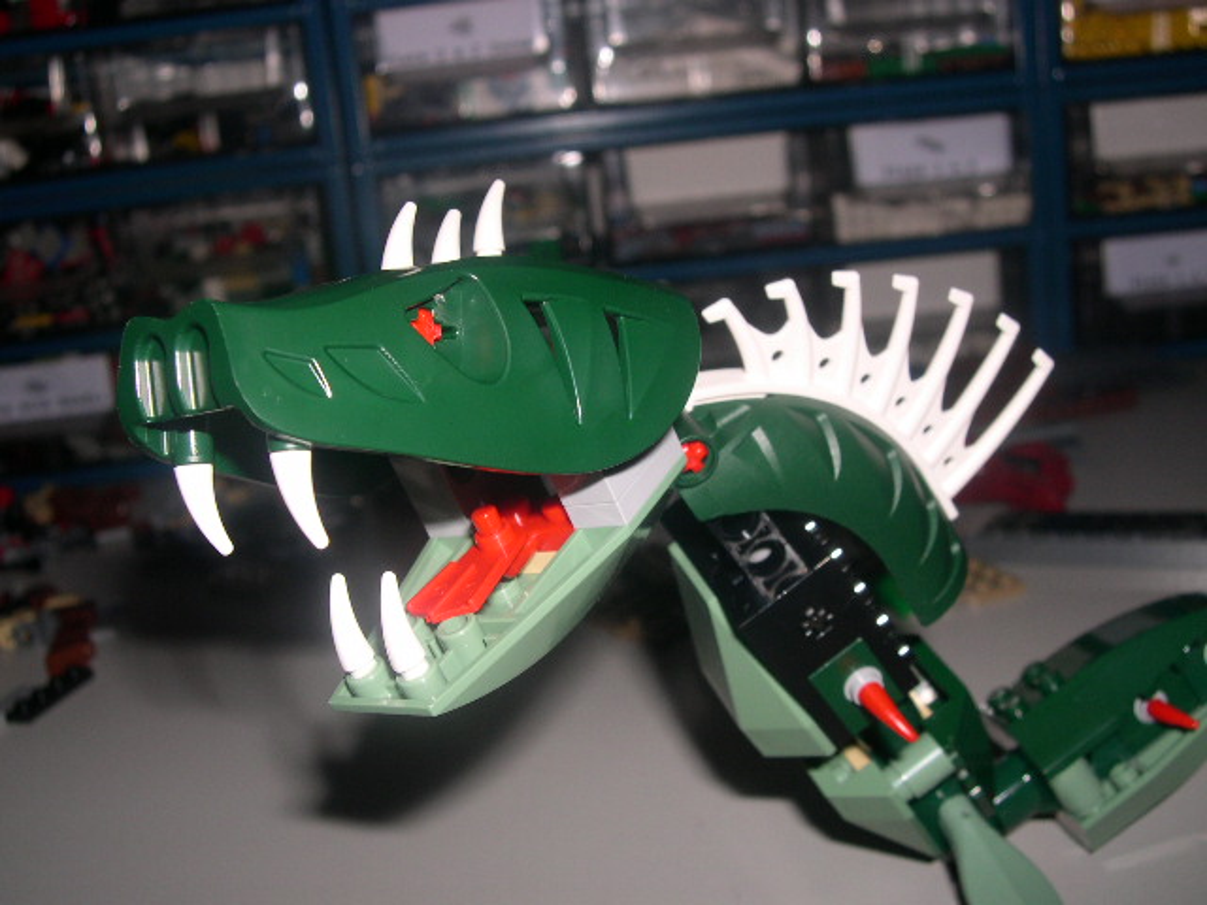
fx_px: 1325
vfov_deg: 37.7
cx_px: 604
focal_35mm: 38
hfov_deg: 49.0
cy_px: 452
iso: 100
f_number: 7.6
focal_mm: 8
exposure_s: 1/60
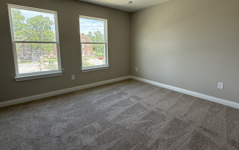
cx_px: 121
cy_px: 63
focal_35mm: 19
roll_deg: +0.0
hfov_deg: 88.0
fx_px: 124
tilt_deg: -7.4
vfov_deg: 61.9
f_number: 2.2
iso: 64
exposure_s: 1/148
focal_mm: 2.22
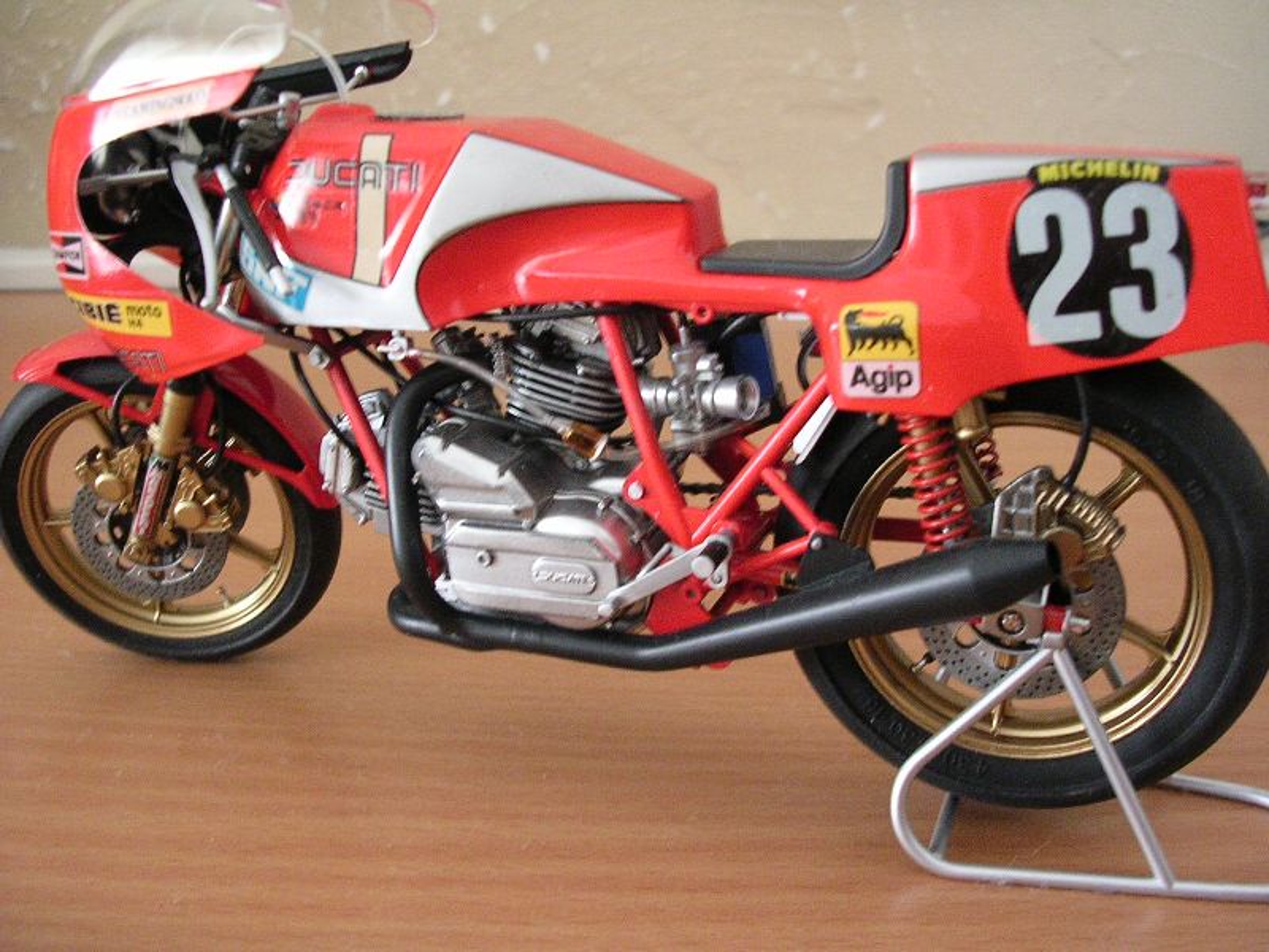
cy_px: 476
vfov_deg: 37.7
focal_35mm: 38
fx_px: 1393
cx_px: 634
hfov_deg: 49.0
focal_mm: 5.8
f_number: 2.8
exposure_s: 1/3.7
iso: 367
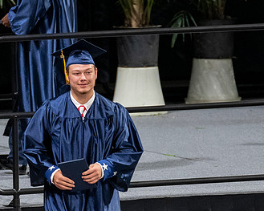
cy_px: 199
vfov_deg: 2.3
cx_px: 85
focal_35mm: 670
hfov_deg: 2.9
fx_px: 5233
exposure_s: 1/200
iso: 2000
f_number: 4
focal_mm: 200
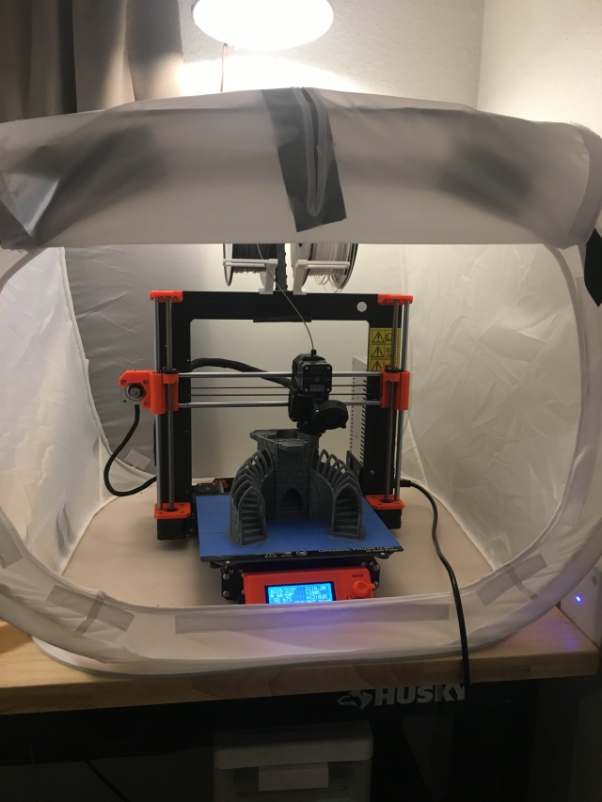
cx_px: 301
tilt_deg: -12.5
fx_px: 672
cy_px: 401
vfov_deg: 61.7
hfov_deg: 48.2
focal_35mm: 29
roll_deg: -0.3
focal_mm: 4.15
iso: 80
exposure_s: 1/30
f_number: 2.2
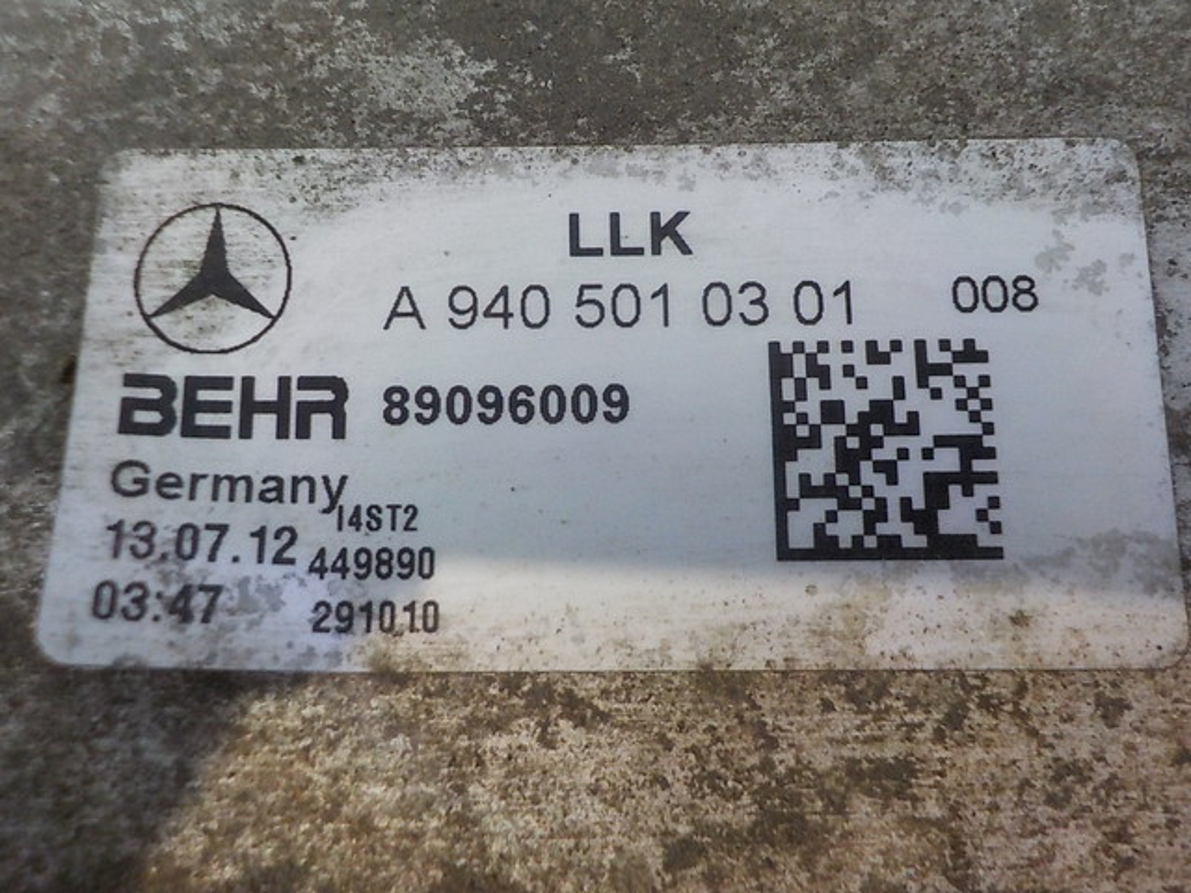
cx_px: 596
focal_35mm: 30
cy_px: 446
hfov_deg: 60.0
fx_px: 1032
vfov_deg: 46.8
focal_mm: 4.1
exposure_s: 1/10
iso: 400
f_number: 3.3
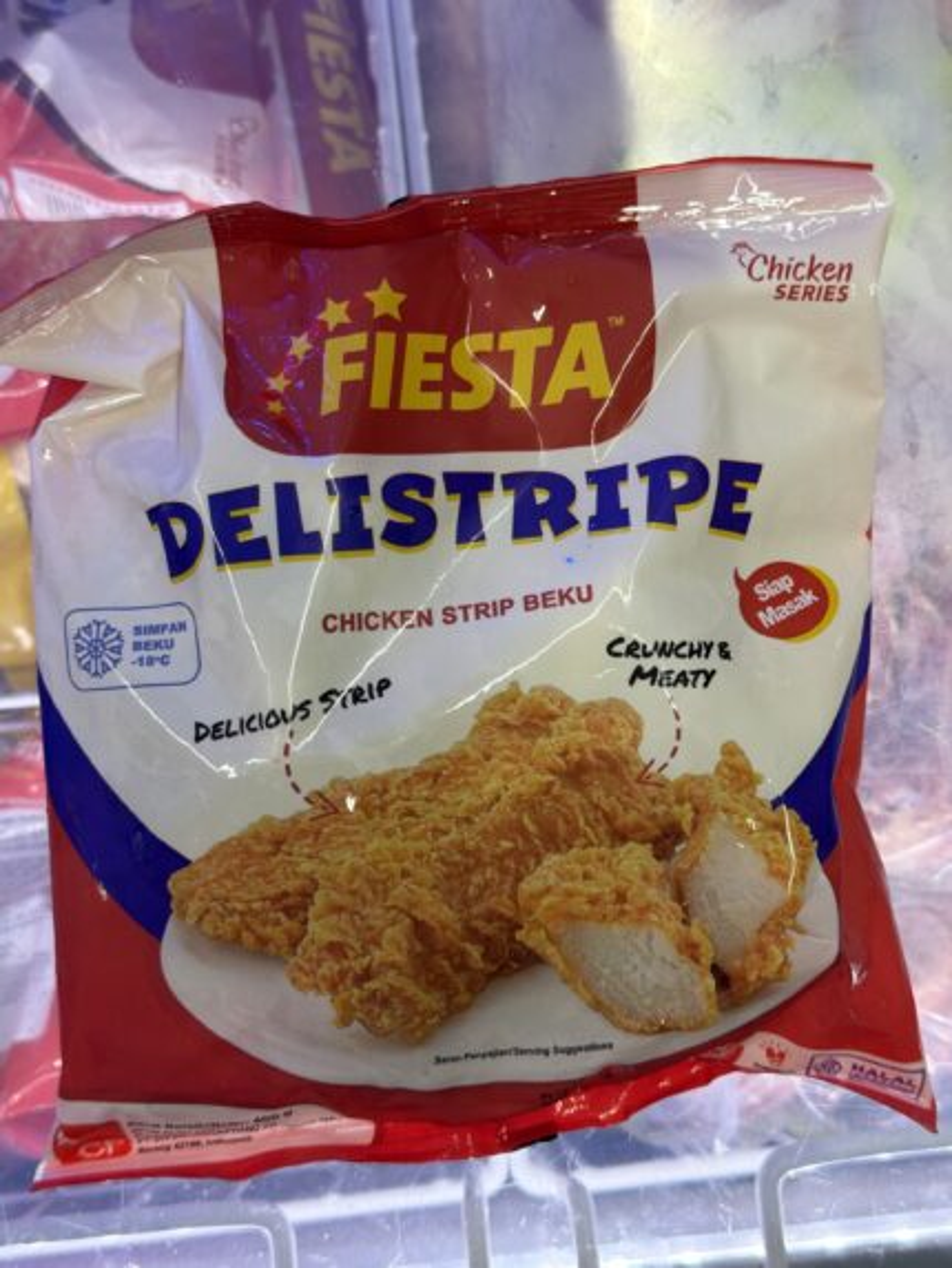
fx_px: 1759
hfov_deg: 30.3
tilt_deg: -80.9
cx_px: 476
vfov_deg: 39.6
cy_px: 634
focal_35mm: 48
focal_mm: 6.76
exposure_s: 1/120
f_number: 1.78
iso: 80
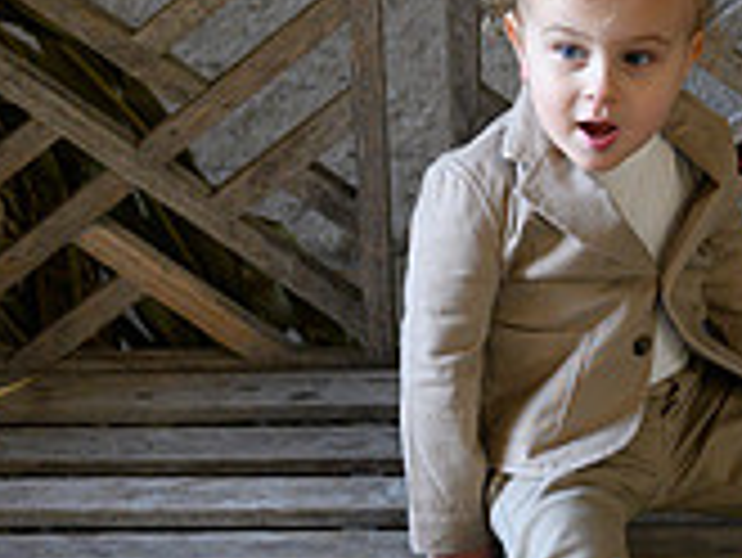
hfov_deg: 18.0
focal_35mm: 108
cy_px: 94
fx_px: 2317
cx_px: 594
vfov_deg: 13.6
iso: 2000
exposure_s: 1/500
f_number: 3.2
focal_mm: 32
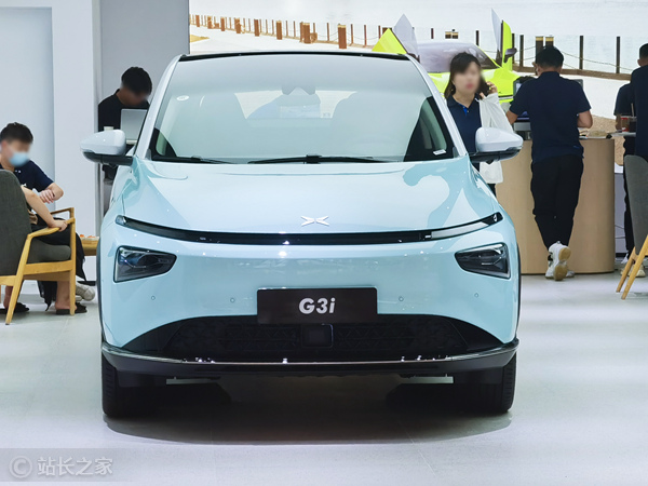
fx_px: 2565
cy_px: 243
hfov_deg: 14.4
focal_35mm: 137
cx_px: 324
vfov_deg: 10.8
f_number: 2.4
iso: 50
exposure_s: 1/105
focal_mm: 7.48
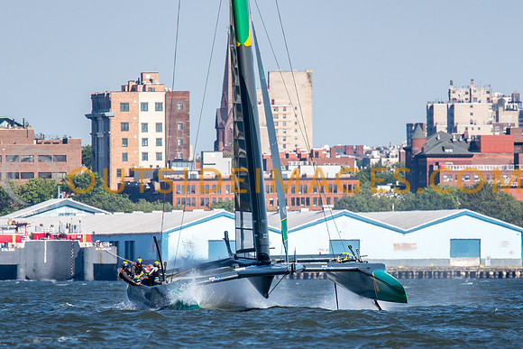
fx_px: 13192
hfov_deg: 2.3
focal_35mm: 908
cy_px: 245
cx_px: 272
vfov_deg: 1.5
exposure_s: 1/2000
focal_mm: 420
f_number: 5.6
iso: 500
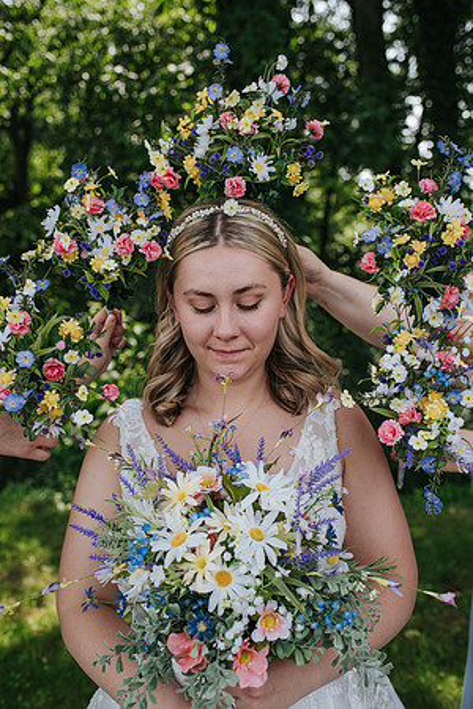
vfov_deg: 54.4
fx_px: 690
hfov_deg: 37.9
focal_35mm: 35
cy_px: 354
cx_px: 236
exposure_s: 1/400
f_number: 3.2
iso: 100
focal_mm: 35
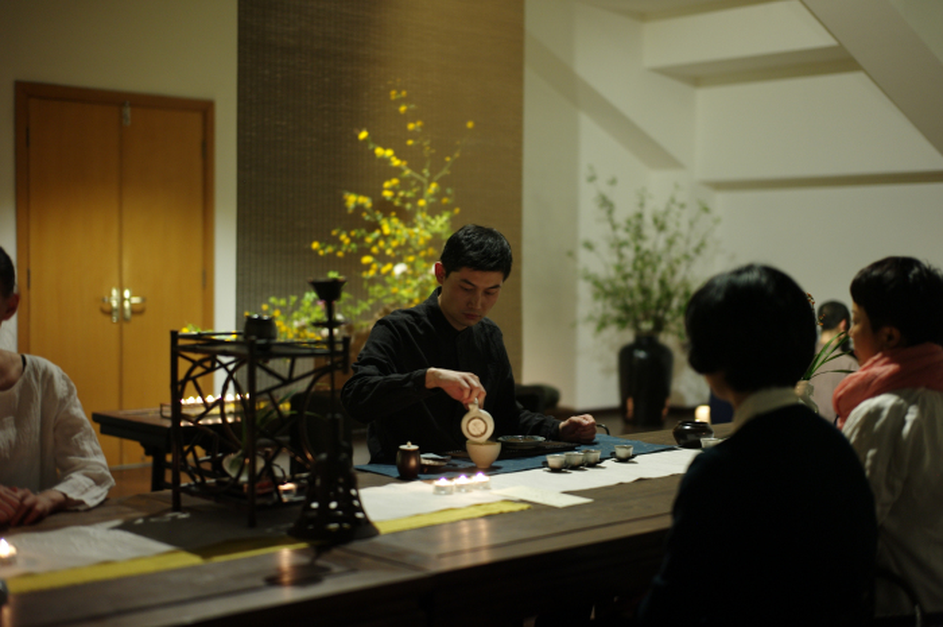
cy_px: 314
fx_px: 1308
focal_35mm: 50
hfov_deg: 39.6
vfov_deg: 26.9
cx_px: 472
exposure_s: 1/12
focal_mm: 50
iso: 400
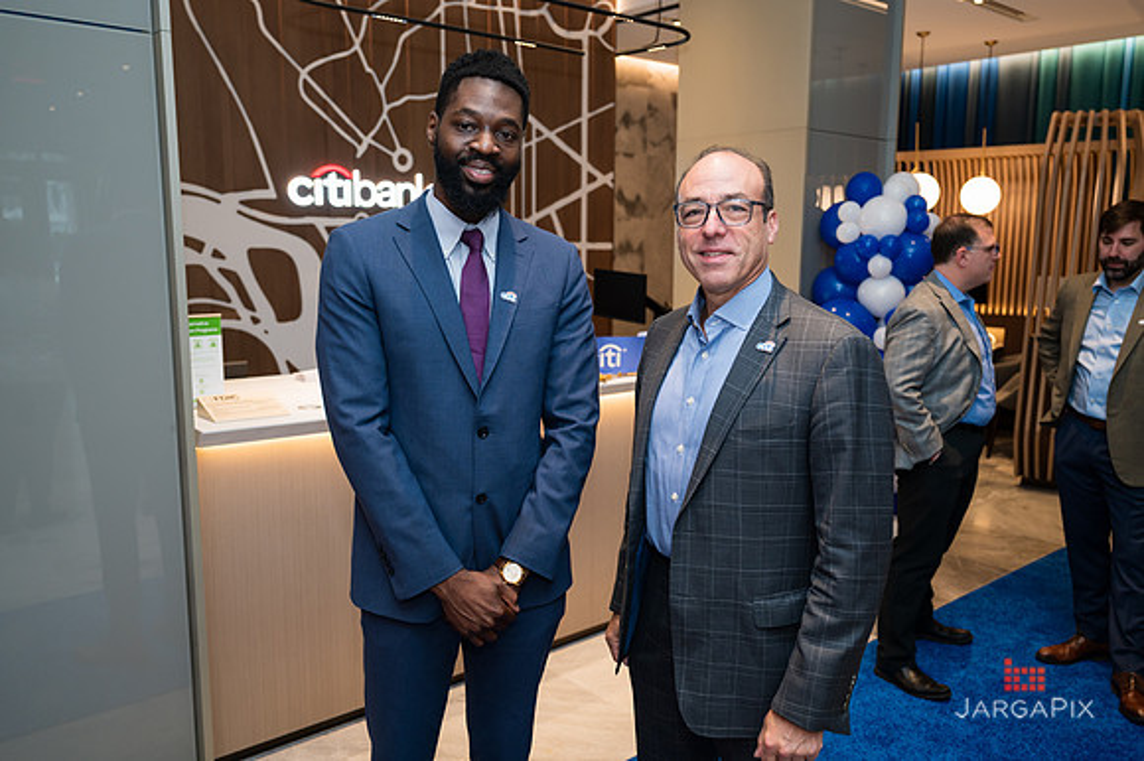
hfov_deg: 63.4
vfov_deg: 44.7
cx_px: 572
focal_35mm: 29
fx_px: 926
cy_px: 380
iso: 400
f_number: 3.2
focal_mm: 29
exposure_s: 1/160
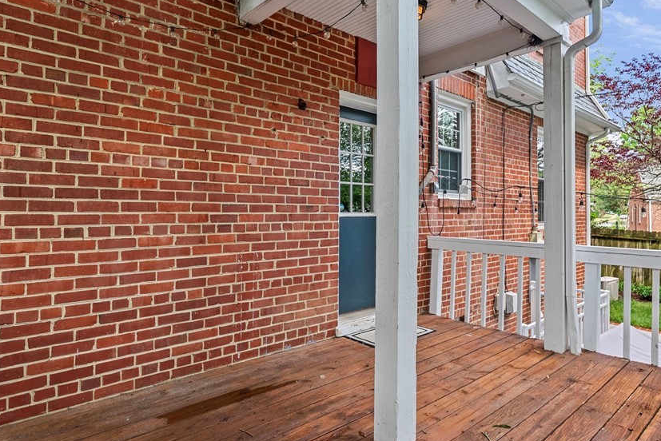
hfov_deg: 81.2
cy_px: 216
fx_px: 386
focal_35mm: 21
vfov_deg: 59.5
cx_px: 341
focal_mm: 16
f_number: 8
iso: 800
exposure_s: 1/50
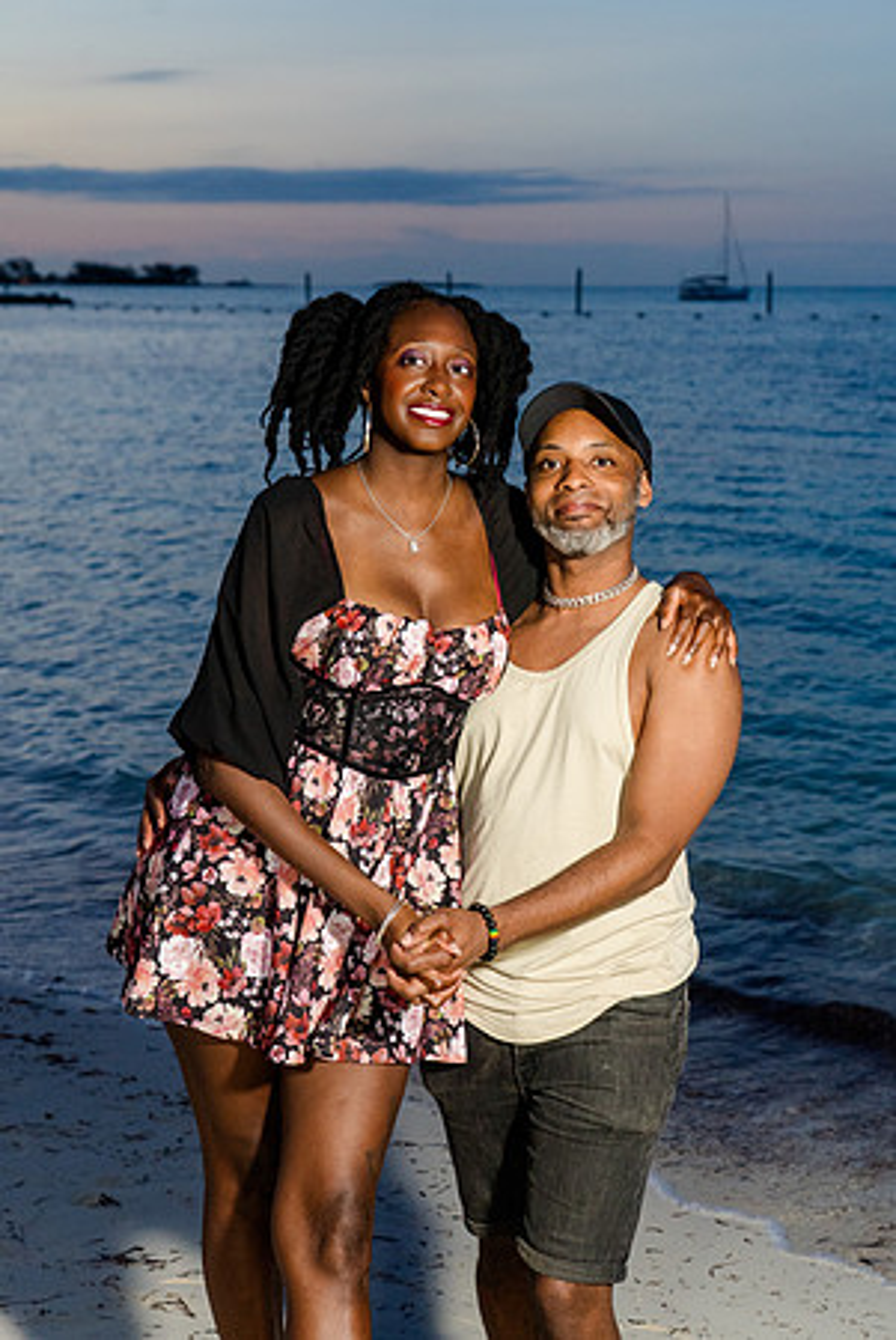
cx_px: 448
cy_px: 670
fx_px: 2235
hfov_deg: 22.7
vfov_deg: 33.4
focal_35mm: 60
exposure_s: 1/200
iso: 1000
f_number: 5.6
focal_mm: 60
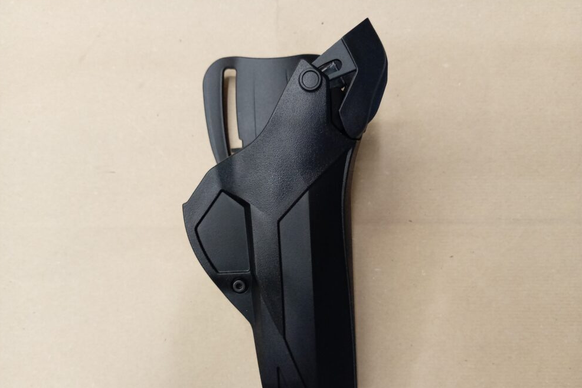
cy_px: 219
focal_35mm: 27
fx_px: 436
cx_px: 296
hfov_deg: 67.4
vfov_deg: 47.8
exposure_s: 1/25
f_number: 1.8
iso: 387
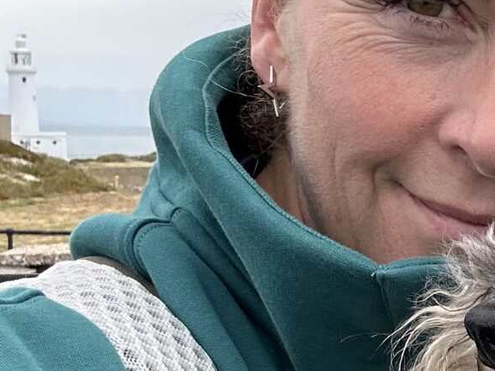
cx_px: 689
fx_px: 1444
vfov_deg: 14.6
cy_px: 267
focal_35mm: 101
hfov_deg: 17.9
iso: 25
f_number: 1.9
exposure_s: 1/806
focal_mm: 2.69
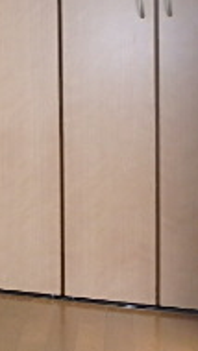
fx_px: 718
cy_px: 98
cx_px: -252
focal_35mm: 77
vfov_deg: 27.2
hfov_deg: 12.7
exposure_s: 1/50
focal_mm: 3.7
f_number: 3.5
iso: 200
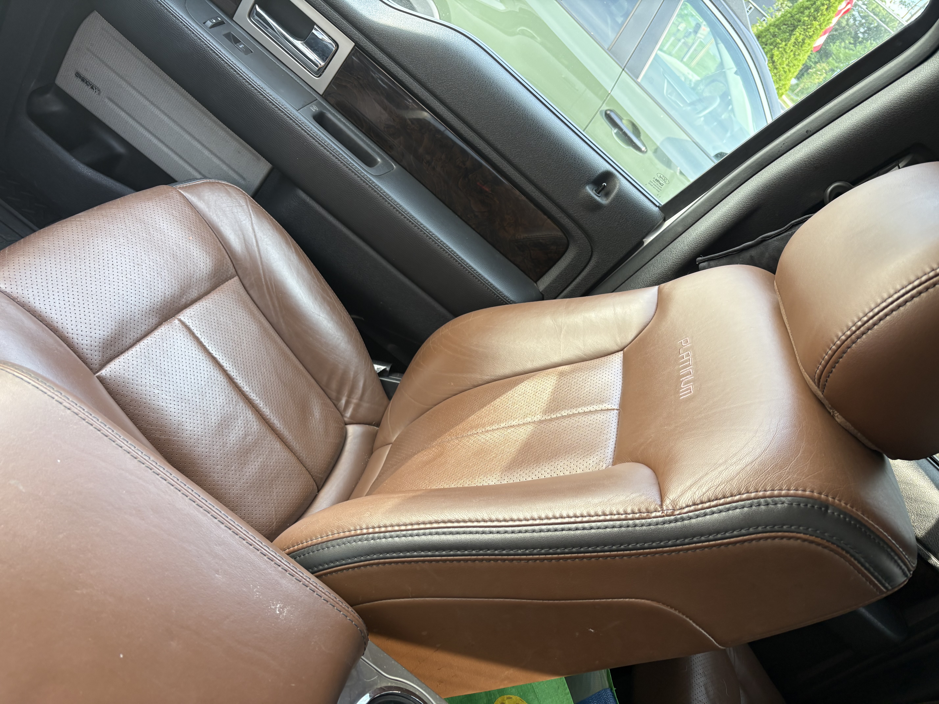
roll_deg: -39.8
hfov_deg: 67.3
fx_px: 705
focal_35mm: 26
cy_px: 352
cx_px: 470
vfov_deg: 53.1
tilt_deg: -28.9
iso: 64
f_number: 1.6
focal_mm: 5.96
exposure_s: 1/121
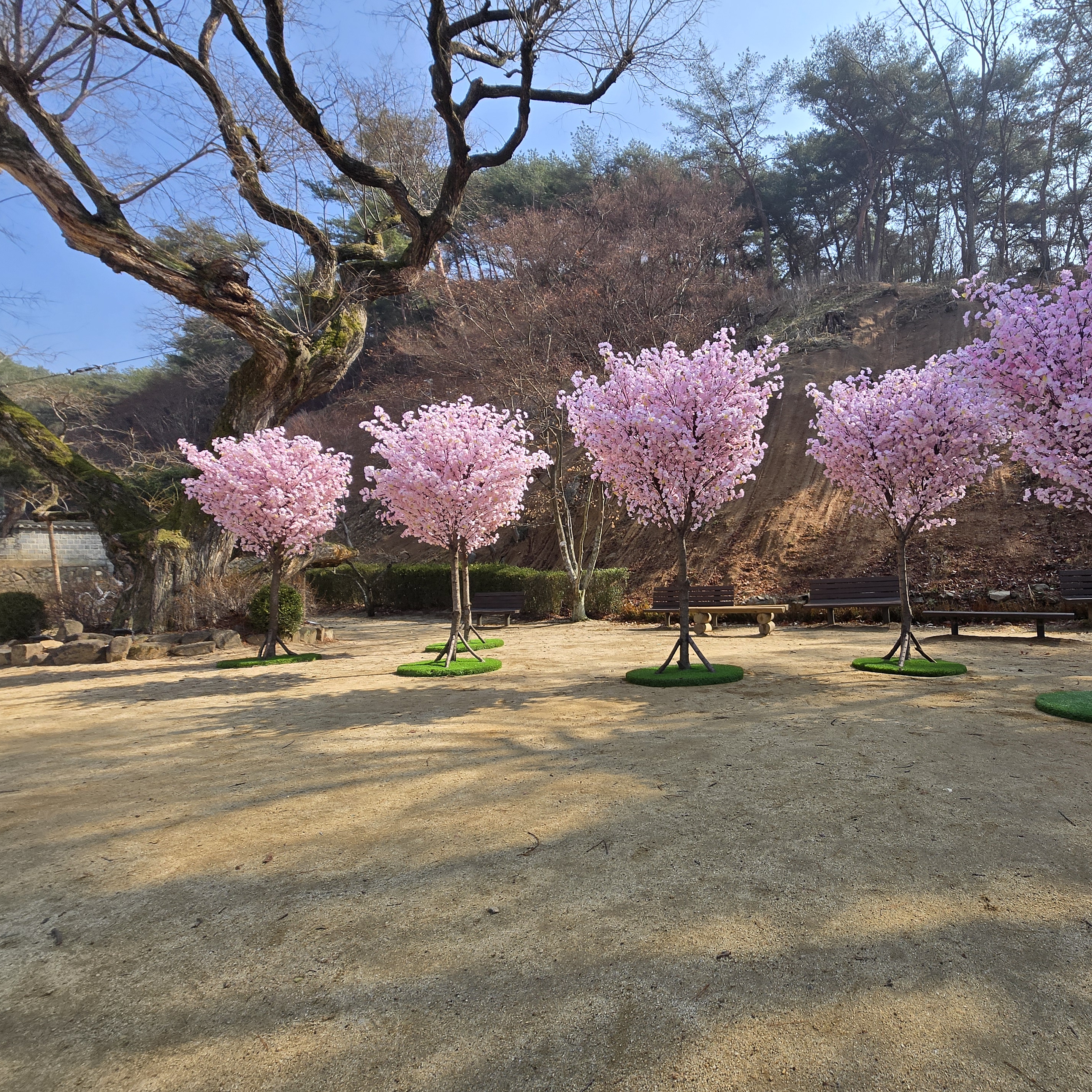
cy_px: 552
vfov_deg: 87.4
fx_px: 571
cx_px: 700
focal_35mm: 16
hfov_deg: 85.3
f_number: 2.2
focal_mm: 1.7
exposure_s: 1/692
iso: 25
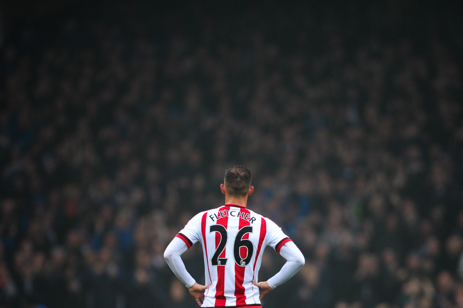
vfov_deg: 3.4
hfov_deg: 5.2
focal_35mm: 400
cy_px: 154
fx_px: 5142
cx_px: 232
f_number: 3.2
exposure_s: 1/1600
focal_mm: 400
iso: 800
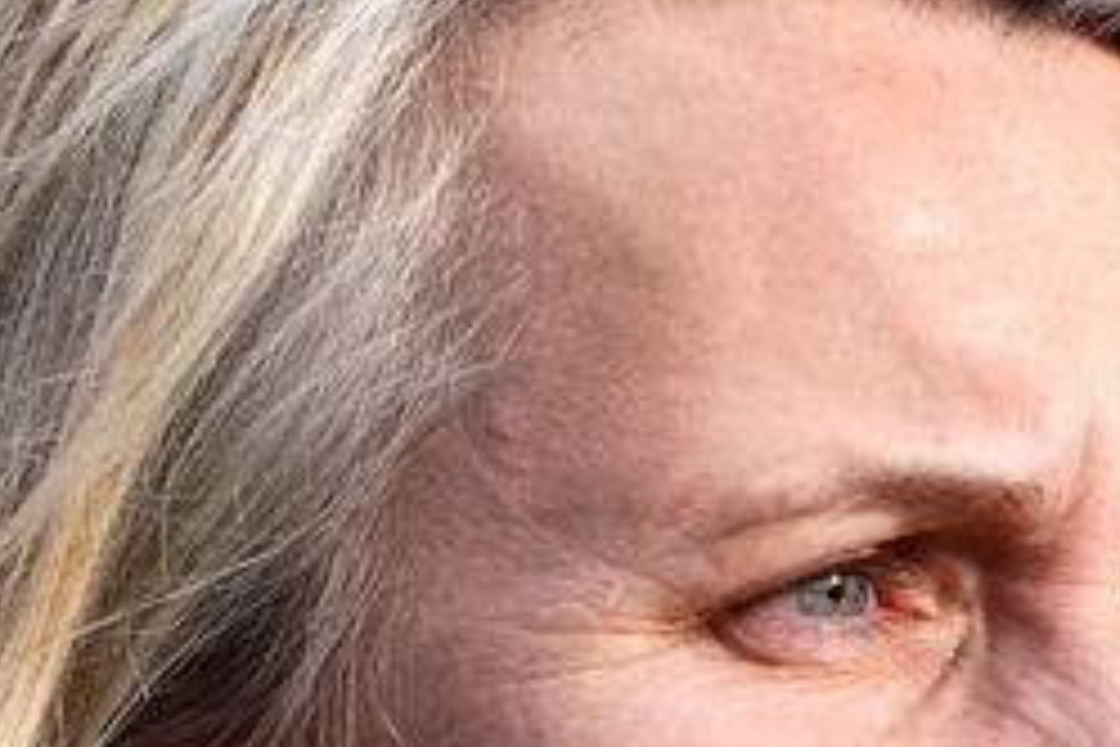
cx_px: 1178
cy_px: 695
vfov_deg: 1.1
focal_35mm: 1283
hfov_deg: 1.6
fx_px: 39912
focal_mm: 400
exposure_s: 1/2500
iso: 4000
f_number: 2.8
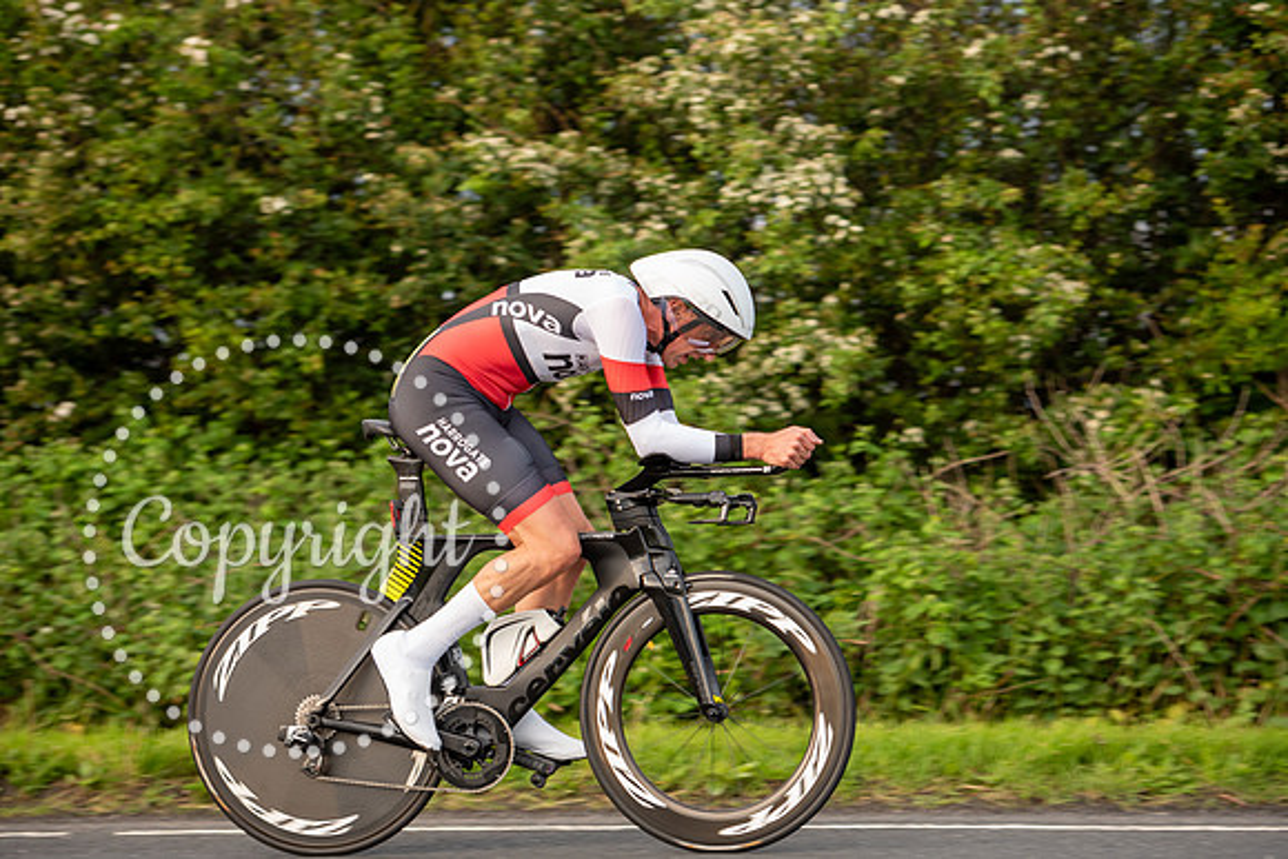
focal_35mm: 125
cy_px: 430
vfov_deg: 11.0
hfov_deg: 16.4
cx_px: 644
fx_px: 4466
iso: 360
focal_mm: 120
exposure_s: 1/640
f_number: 3.2
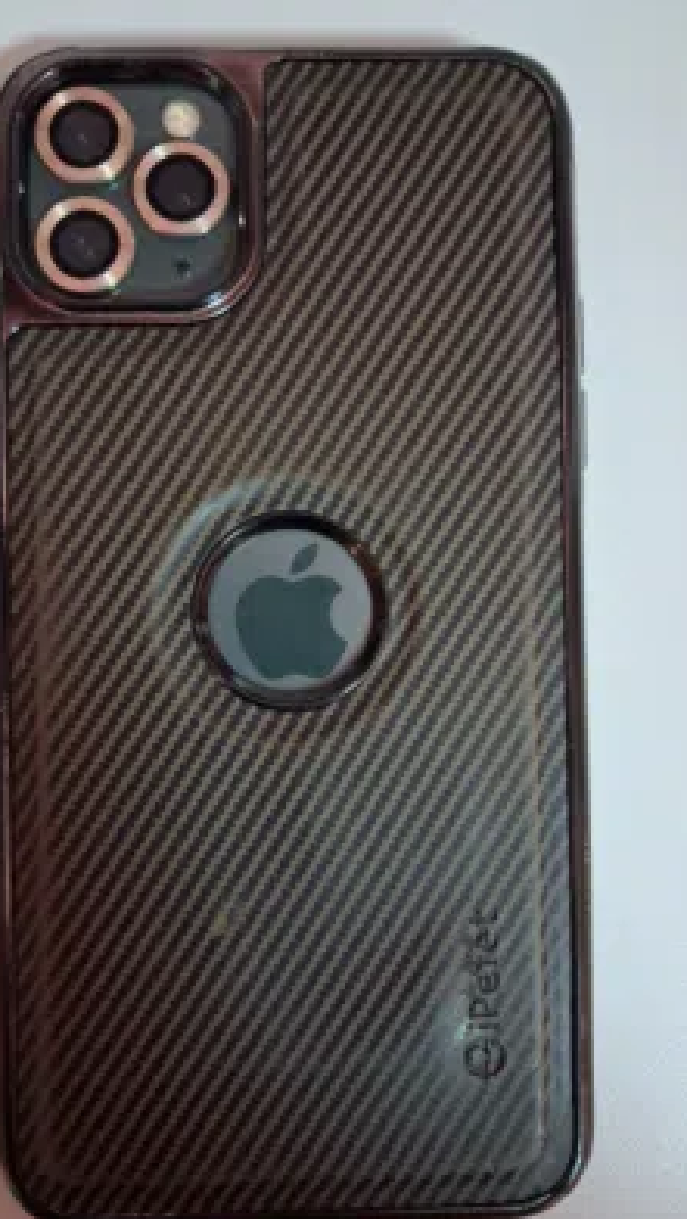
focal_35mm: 30
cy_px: 616
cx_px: 351
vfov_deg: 64.3
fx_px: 970
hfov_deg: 39.0
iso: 500
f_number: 1.8
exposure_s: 1/50
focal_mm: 4
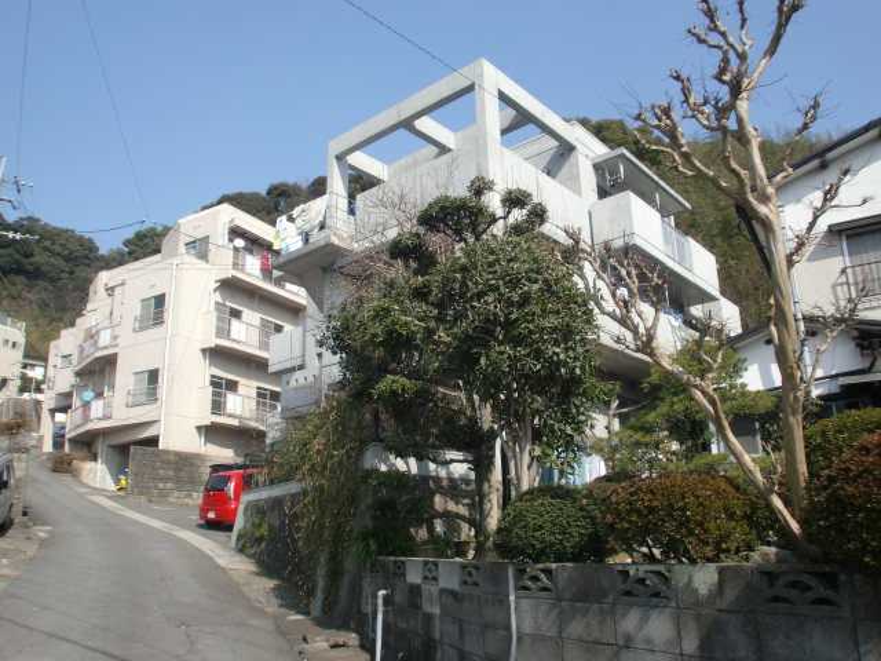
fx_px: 713
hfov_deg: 63.4
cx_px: 440
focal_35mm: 28
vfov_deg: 49.7
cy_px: 330
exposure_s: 1/125
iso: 64
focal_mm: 4.65
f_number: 7.8
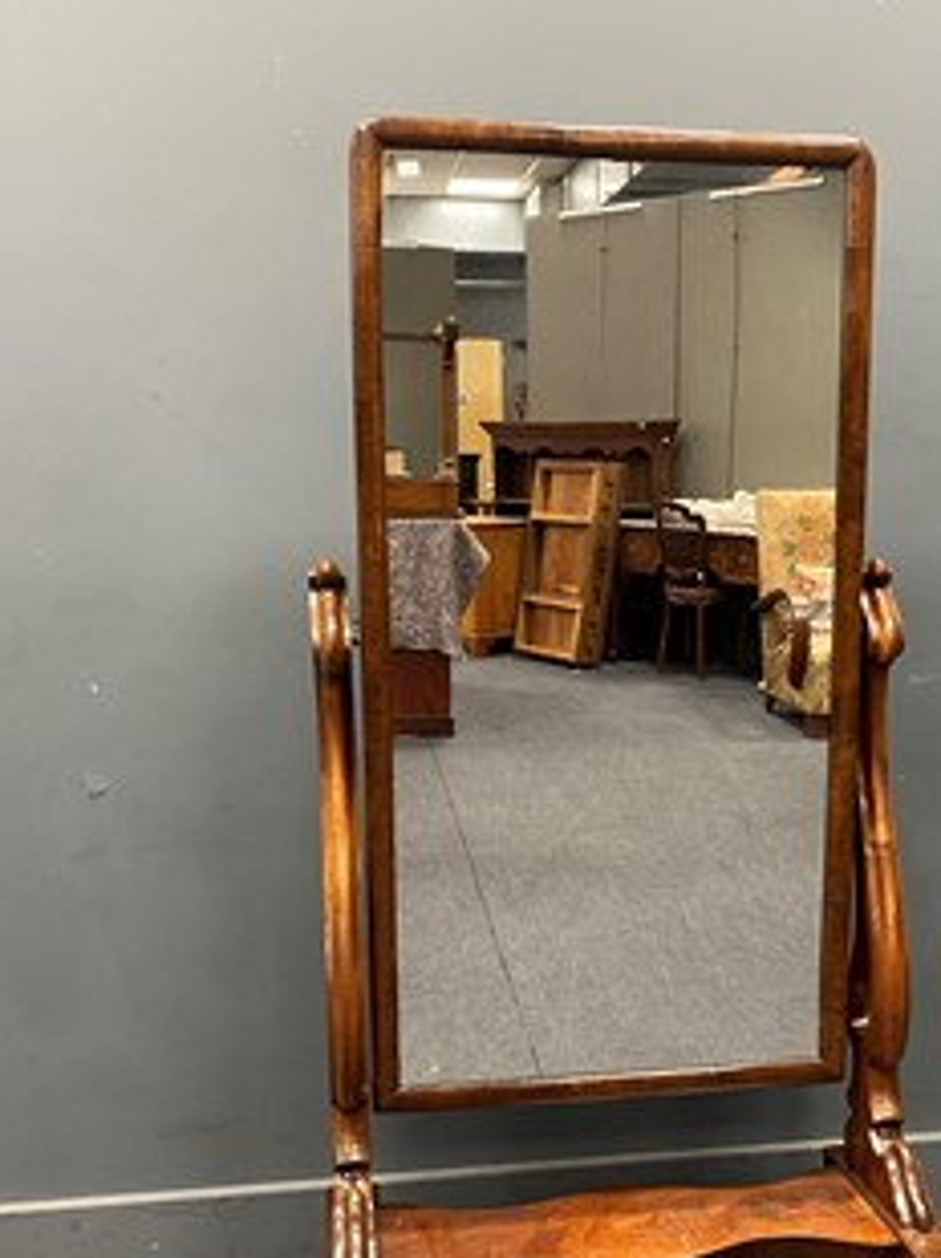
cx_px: 627
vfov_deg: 44.5
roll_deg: -0.2
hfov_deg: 34.0
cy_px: 779
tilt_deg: -8.2
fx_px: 1524
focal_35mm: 42
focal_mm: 4.25
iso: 250
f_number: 1.8
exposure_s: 1/50
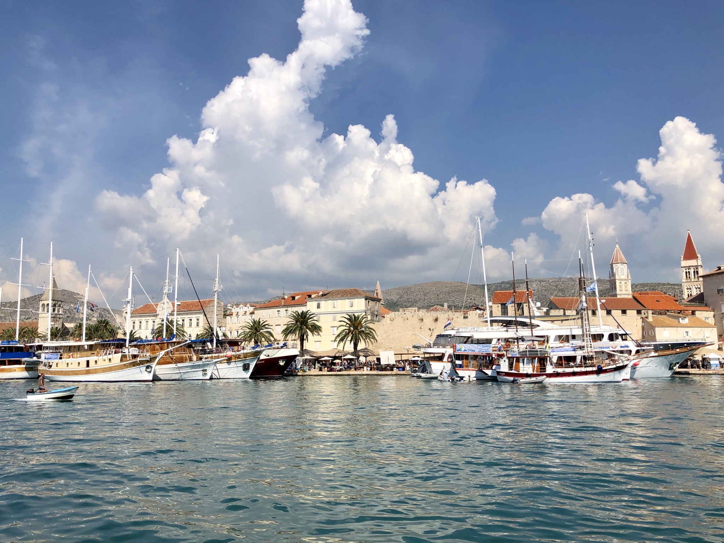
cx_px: 362
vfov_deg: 49.7
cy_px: 272
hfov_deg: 63.4
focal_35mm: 28
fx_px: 586
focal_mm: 4
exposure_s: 1/4367
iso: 25
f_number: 1.8
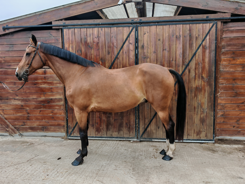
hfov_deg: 65.3
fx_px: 191
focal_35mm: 27
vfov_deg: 51.4
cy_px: 92
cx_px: 122
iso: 50
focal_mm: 6.83
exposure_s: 1/470
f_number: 2
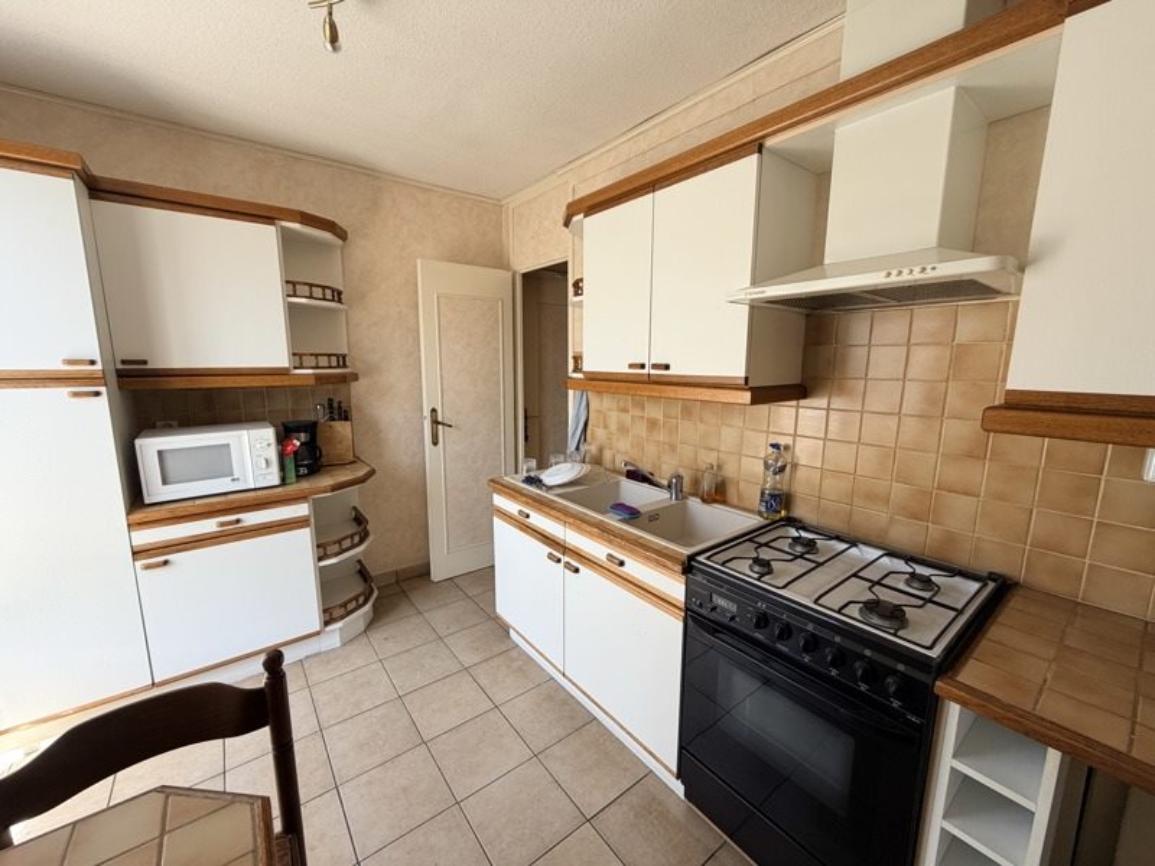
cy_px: 433
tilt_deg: -8.8
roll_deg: -0.8
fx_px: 467
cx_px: 578
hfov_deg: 102.1
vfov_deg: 85.7
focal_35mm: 14
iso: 100
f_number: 2.2
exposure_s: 1/121
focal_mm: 2.22
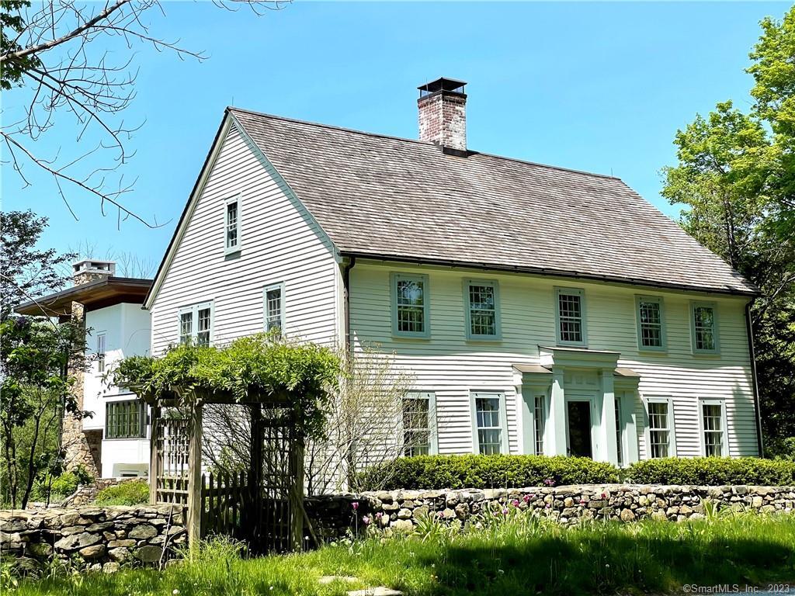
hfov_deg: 36.8
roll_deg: +0.7
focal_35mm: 52
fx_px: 1194
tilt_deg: +8.2
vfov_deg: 28.0
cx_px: 398
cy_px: 298
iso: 25
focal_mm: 6
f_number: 2
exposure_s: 1/1546
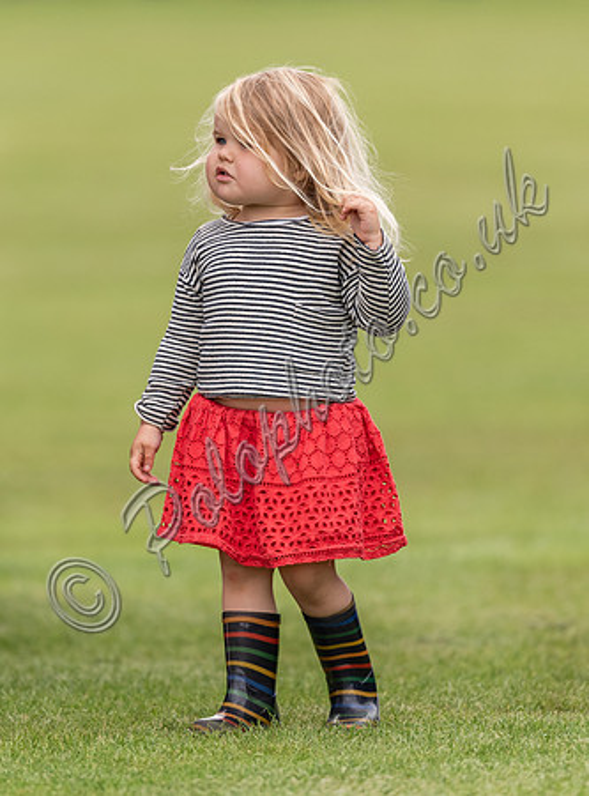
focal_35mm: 758
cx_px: 308
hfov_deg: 1.9
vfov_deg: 2.6
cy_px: 380
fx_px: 17344
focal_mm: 500
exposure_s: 1/1600
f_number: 4
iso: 800
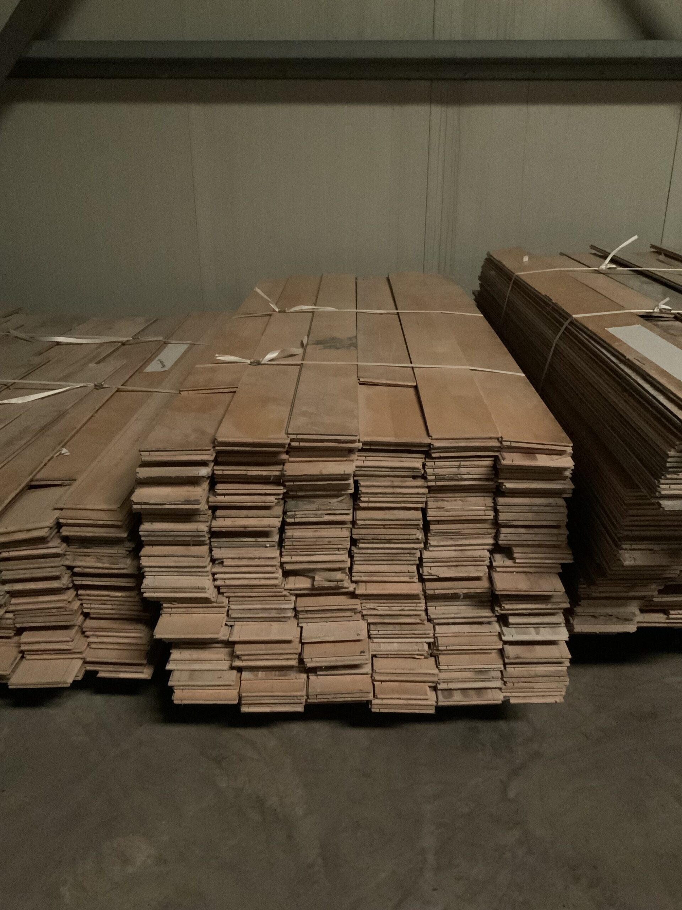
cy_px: 455
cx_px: 341
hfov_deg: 48.2
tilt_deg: -23.1
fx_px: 762
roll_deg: +0.9
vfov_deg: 61.7
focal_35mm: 29
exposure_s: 1/17
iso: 500
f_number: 1.8
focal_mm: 3
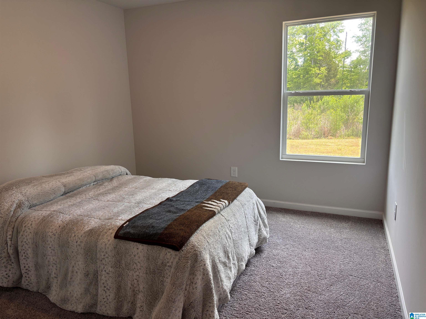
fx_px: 320
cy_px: 160
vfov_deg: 53.1
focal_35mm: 26
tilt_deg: -11.3
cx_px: 213
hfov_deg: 67.3
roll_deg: +1.5
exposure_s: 1/120
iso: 50
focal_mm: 5.96
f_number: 1.6
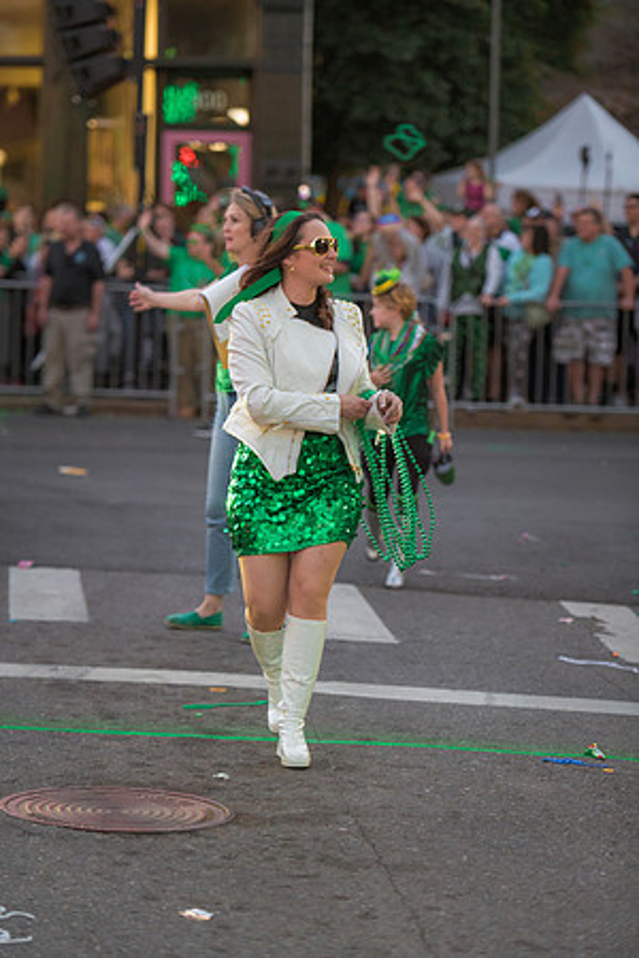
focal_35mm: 120
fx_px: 3195
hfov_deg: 11.4
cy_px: 479
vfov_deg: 17.1
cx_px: 320
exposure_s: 1/250
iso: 3600
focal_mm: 120
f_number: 2.8
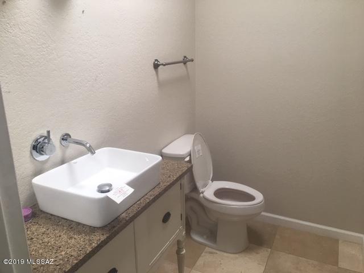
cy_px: 136
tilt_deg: -16.2
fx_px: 305
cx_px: 182
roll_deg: +0.3
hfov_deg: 61.7
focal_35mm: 29
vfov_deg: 48.2
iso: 25
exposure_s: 1/30
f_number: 2.2
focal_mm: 4.15
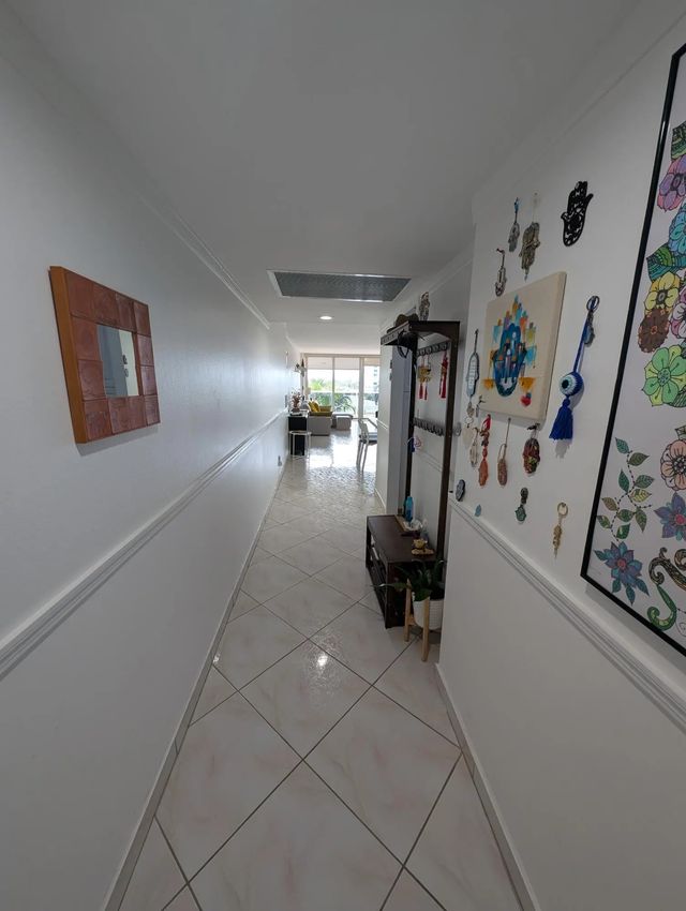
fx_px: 316
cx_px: 343
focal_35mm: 12
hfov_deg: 94.6
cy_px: 456
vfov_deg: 110.5
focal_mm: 2.23
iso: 46
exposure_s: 1/120
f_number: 1.95
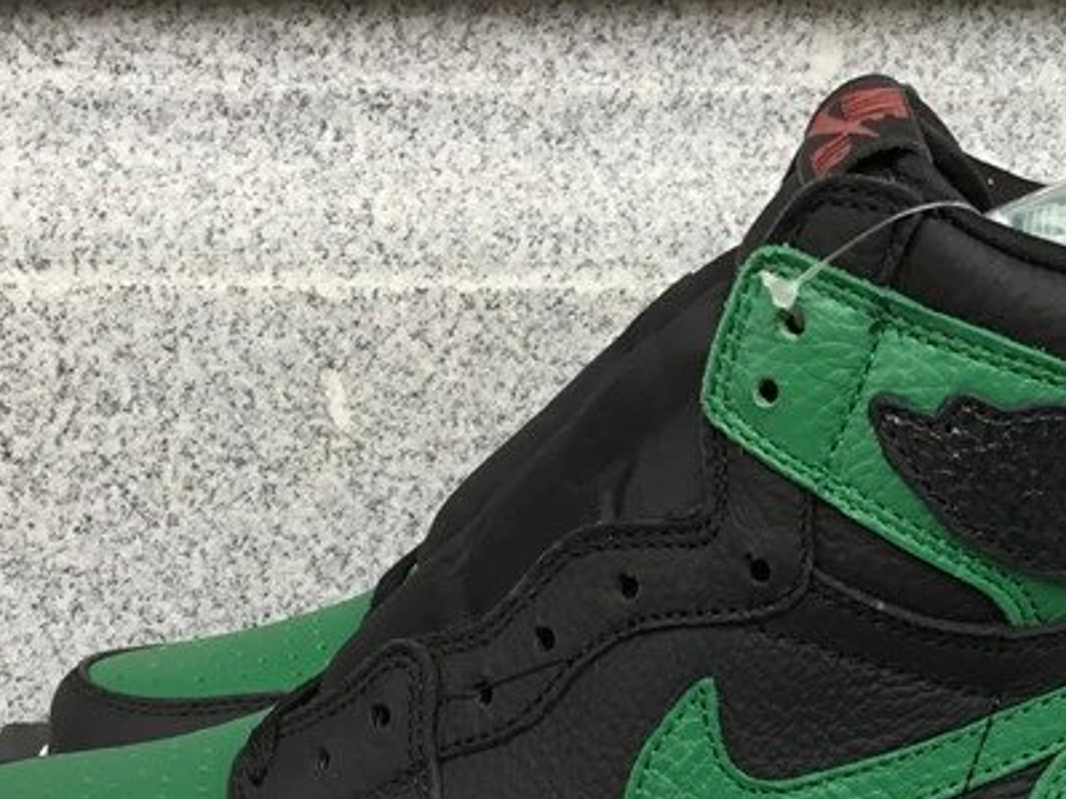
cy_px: 870
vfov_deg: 20.1
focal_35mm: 70
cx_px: 649
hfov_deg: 27.7
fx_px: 2155
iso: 32
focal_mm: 3.3
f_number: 2.4
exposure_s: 1/50
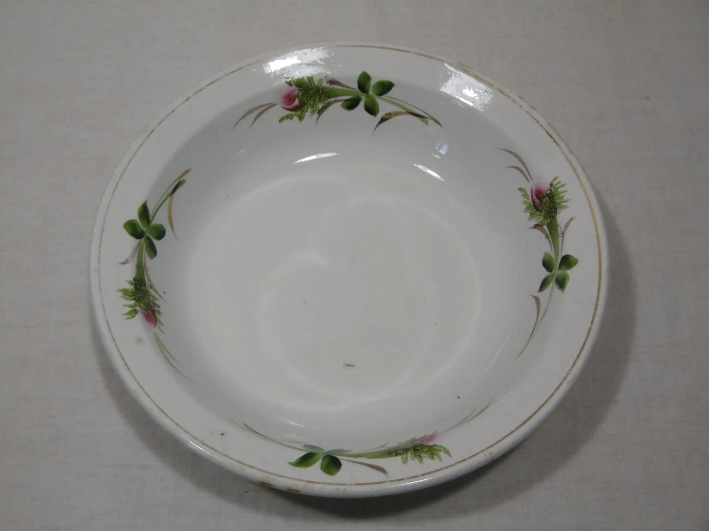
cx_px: 354
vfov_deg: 33.6
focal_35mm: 43
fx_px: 881
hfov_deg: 43.9
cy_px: 266
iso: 100
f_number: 3.8
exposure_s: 1/40
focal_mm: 7.7
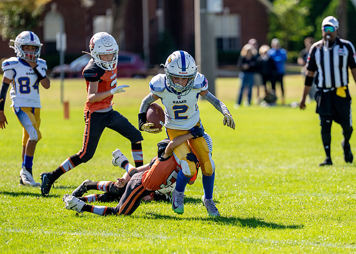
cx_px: 238
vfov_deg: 4.8
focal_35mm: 298
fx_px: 3010
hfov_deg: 6.8
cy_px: 155
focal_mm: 200
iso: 200
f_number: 2.8
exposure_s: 1/3200
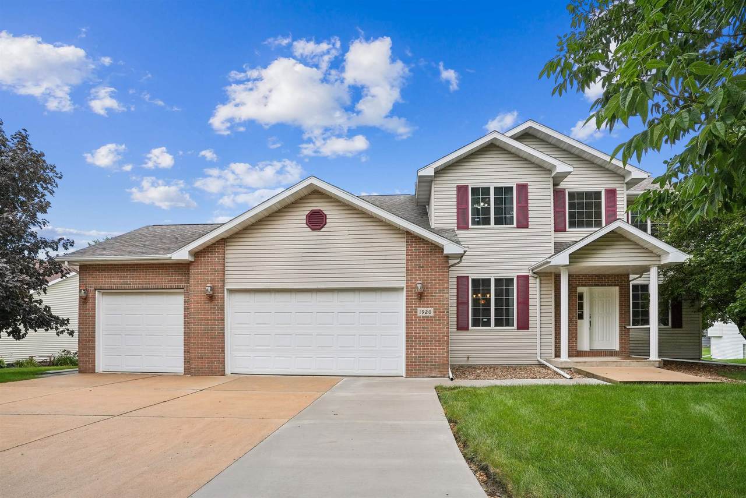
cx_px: 373
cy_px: 249
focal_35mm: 18
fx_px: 373
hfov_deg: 90.0
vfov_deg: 67.5
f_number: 9
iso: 400
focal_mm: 18
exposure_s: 1/640
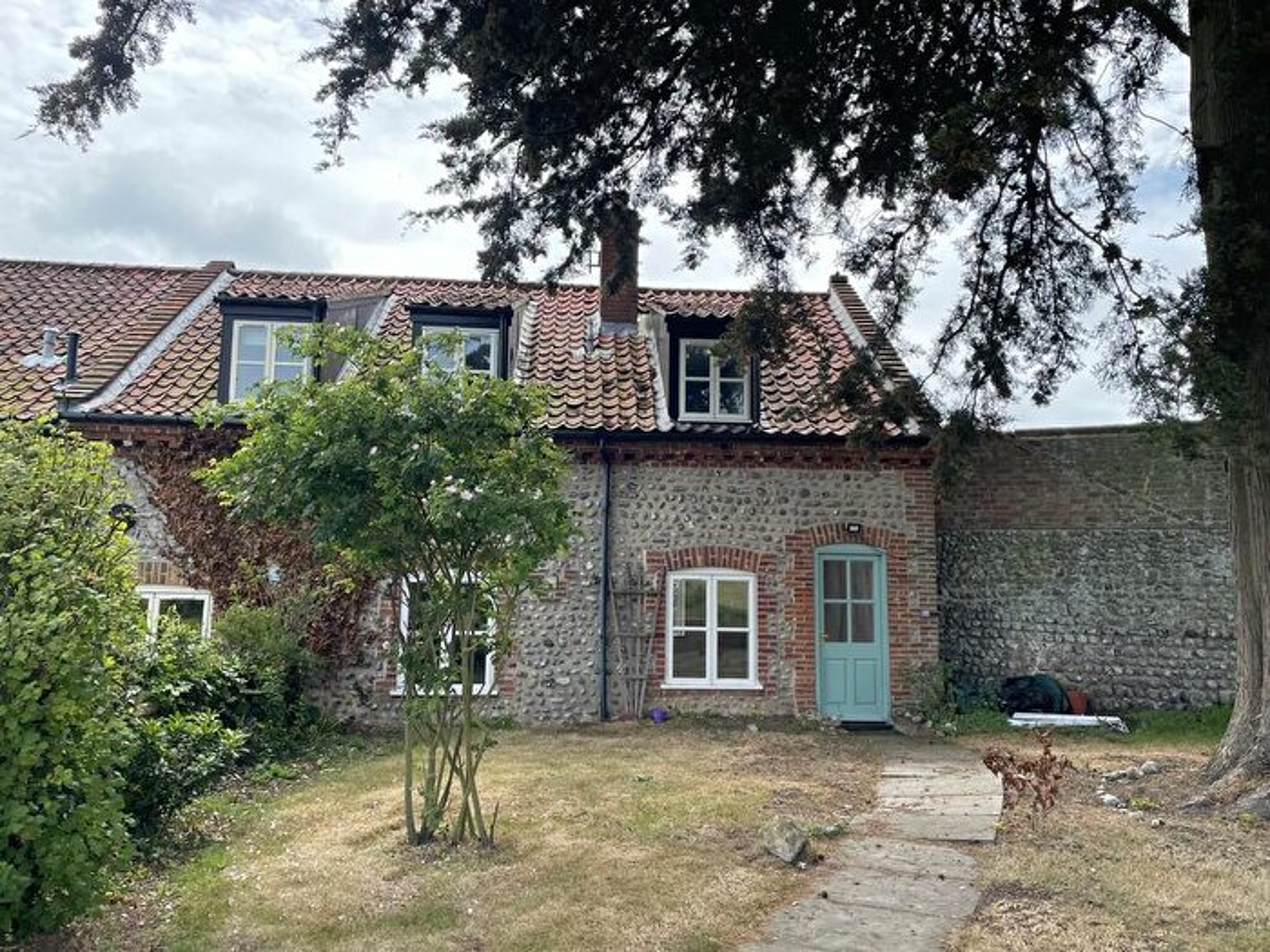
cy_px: 476
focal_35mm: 26
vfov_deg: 53.1
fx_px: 954
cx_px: 635
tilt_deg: +7.4
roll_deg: -0.5
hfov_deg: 67.3
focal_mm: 4.2
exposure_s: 1/1770
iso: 32
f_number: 1.6
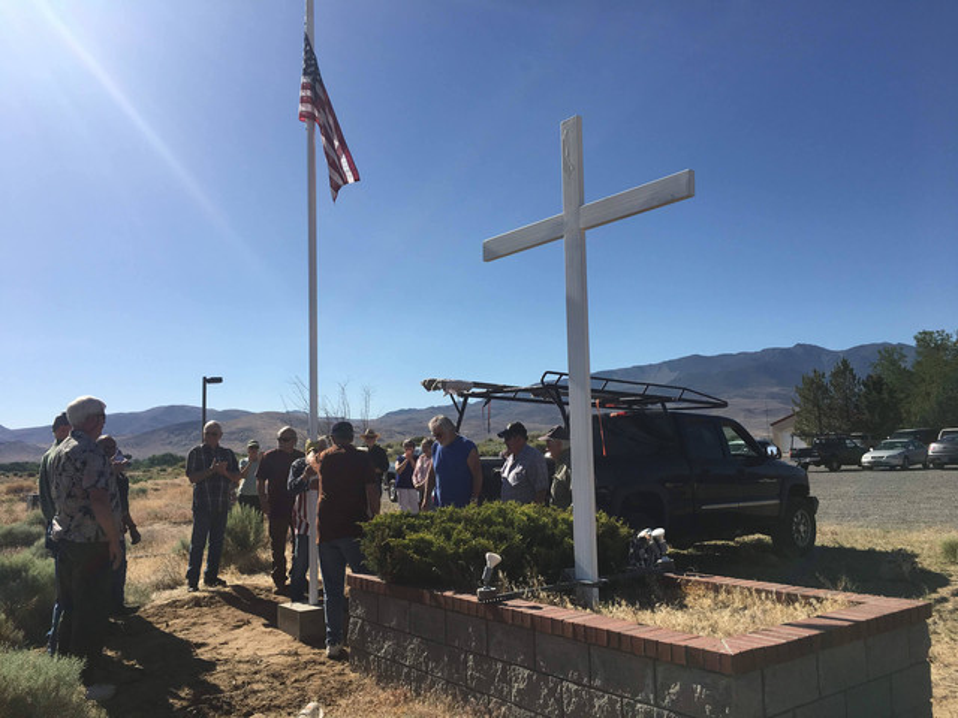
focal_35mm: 29
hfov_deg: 61.7
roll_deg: +2.8
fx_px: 803
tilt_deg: +6.4
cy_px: 359
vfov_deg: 48.2
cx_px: 479
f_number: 2.2
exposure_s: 1/2849
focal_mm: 4.15
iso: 25
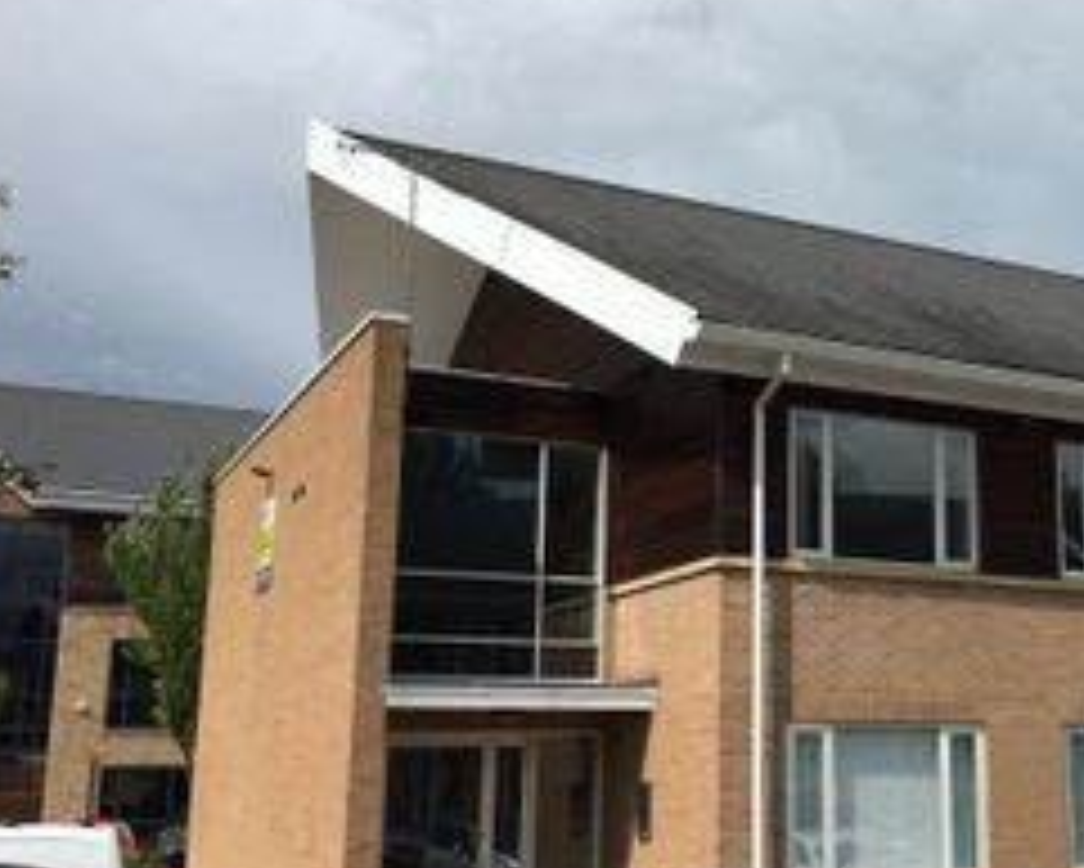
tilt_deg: +12.3
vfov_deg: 32.1
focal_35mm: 47
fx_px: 1508
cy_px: 463
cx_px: 850
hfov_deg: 38.2
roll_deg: +0.4
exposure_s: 1/2331
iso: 25
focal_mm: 4.15
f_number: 2.2
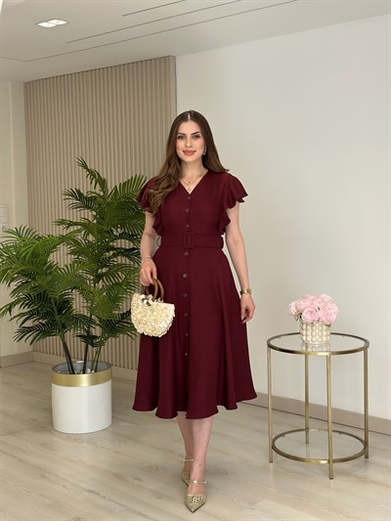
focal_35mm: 48
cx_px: 196
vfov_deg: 39.6
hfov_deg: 30.3
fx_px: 723
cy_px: 260
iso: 80
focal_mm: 6.86
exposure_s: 1/456
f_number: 1.78
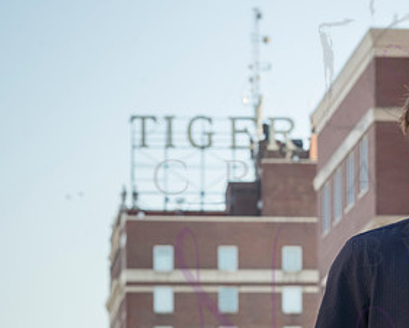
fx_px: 2591
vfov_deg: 7.2
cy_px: 235
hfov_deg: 9.0
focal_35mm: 214
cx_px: 422
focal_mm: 105
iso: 1250
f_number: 10
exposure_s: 1/500
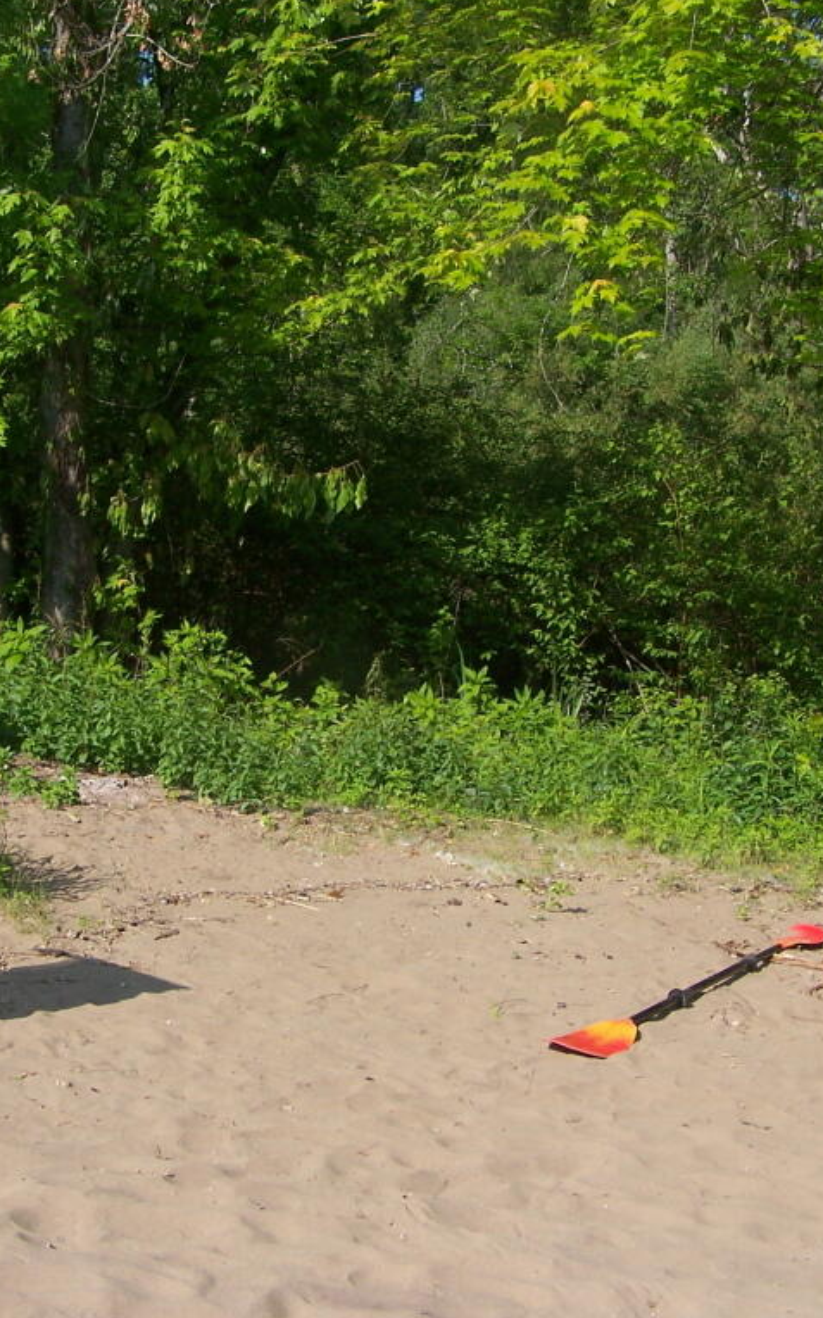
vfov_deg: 37.5
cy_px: 657
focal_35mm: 54
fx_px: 1939
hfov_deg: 23.9
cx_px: 345
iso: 80
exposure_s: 1/800
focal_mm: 6.3
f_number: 4
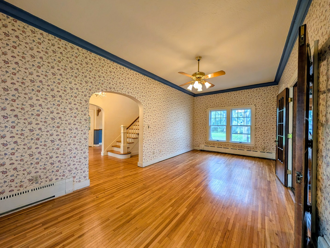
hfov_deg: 110.5
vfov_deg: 94.7
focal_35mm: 12
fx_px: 115
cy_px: 124
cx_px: 165
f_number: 1.7
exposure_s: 1/120
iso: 73
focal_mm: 2.02
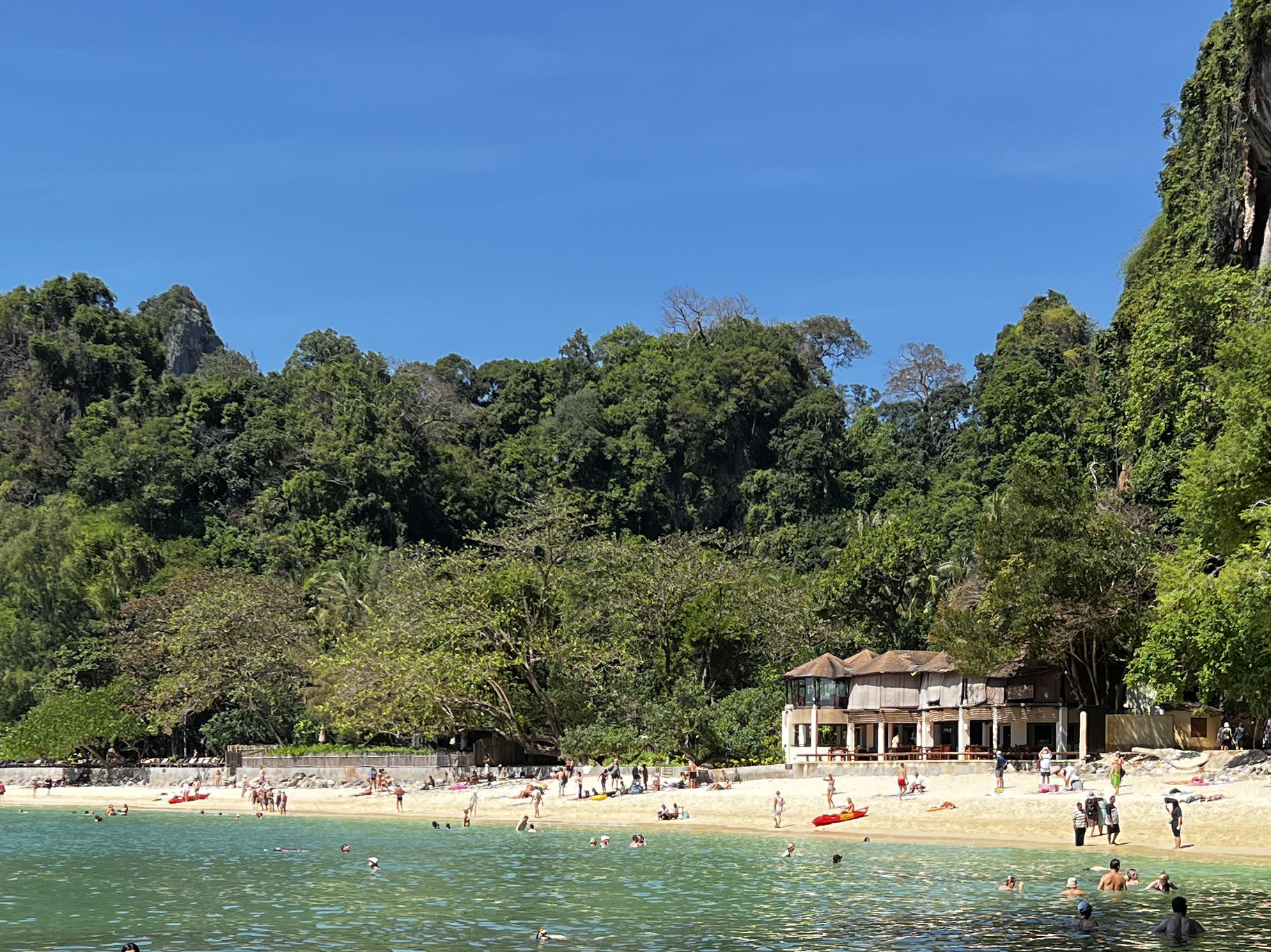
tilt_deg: +1.1
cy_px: 749
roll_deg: -0.2
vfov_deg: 25.3
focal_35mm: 57
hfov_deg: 33.7
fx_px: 2092
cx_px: 715
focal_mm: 5.7
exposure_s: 1/2762
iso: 50
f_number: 1.5
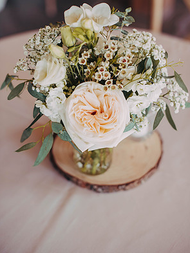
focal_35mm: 55
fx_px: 402
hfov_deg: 26.6
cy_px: 115
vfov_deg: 34.9
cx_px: 96
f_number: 2
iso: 500
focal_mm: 50
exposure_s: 1/160
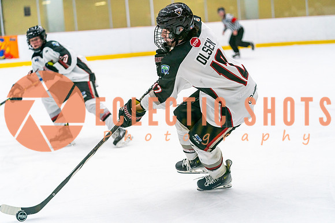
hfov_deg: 25.1
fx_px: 754
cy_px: 112
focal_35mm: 81
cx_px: 168
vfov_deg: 16.9
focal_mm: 81
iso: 3200
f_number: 2.8
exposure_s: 1/1250
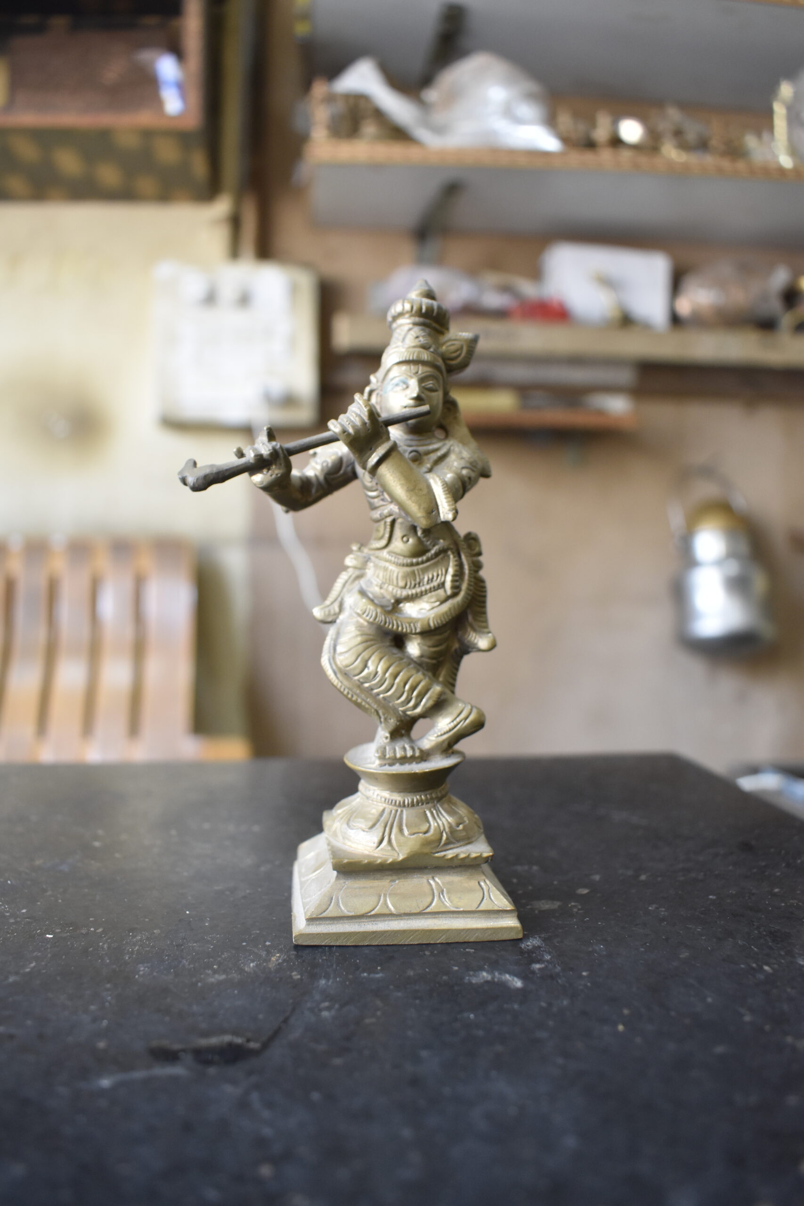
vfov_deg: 67.4
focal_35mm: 27
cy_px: 603
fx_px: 904
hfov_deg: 47.9
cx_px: 402
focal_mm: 18
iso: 1000
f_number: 4
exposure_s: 1/60
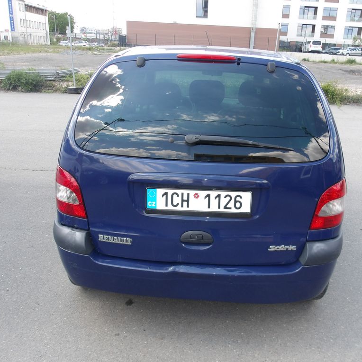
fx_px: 379
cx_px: 208
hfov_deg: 50.9
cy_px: 181
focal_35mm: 32
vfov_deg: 51.1
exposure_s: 1/235
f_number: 3
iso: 100
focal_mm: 4.9
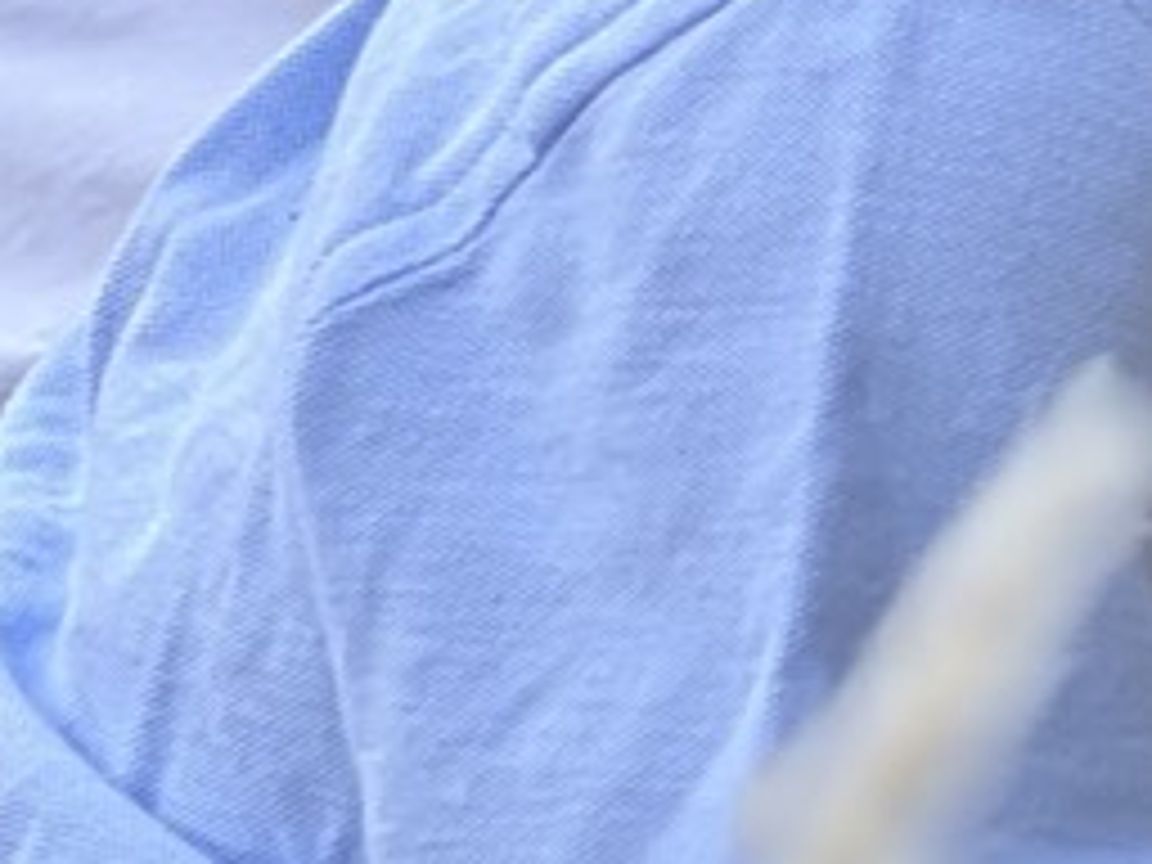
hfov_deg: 4.0
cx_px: 3231
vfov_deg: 3.1
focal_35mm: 482
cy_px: -752
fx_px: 16041
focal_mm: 9
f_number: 2.8
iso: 20
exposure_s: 1/123
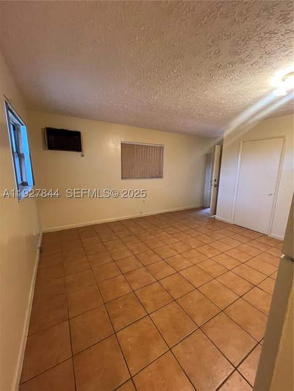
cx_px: 147
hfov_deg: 89.9
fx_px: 147
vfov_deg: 106.2
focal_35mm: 13
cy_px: 196
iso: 320
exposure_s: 1/60
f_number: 1.8
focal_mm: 1.57
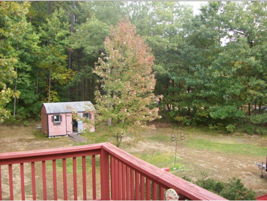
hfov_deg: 51.3
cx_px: 134
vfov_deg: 39.7
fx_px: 278
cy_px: 100
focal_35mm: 36
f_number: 2.7
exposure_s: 1/154
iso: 200
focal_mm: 6
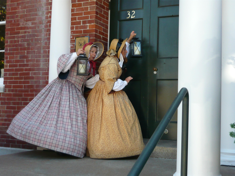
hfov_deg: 40.4
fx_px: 319
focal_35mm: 47
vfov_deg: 30.9
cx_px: 118
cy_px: 88
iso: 200
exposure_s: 1/250
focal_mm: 7.8
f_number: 3.1
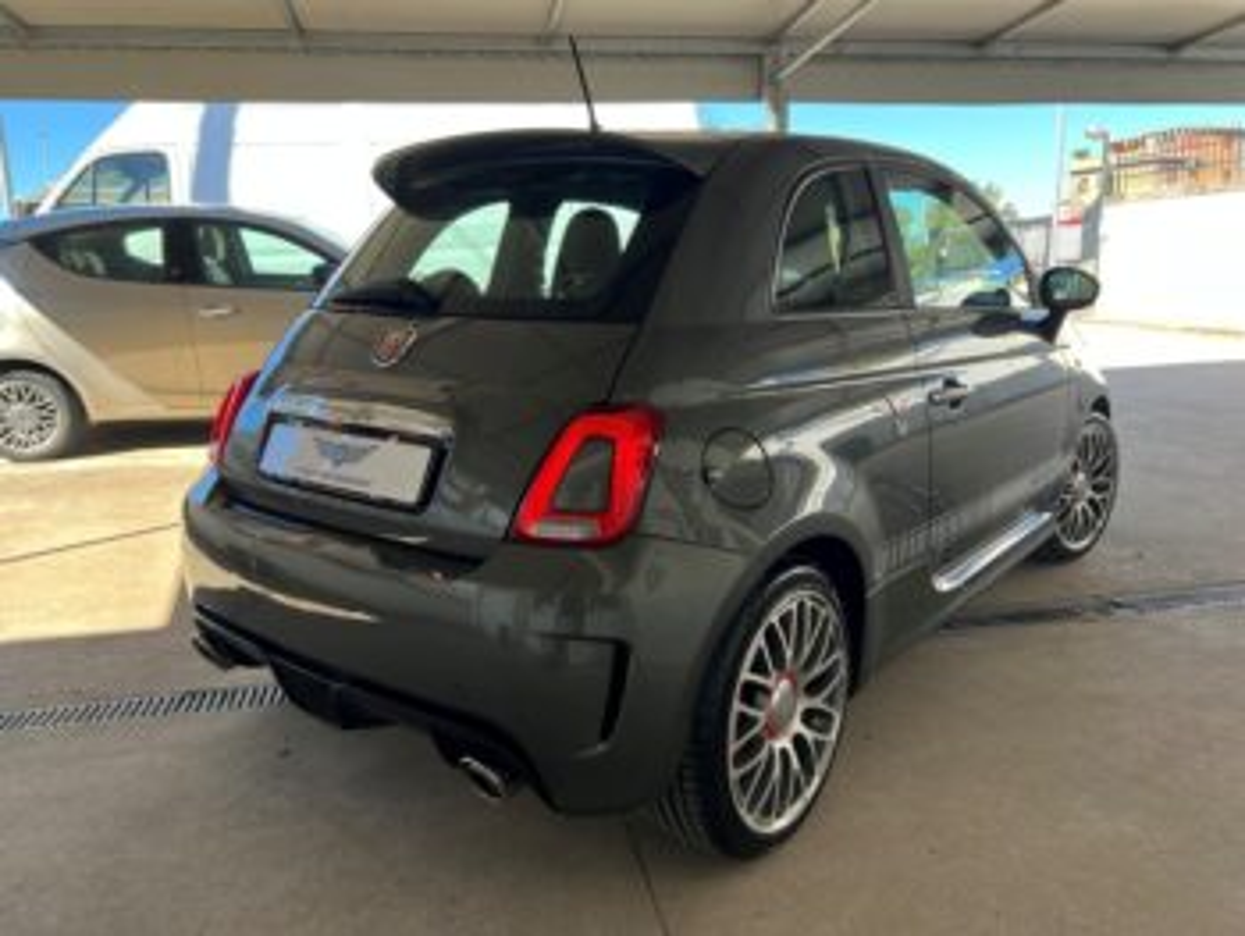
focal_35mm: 26
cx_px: 622
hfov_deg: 67.3
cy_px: 468
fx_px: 936
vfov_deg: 53.1
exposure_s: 1/439
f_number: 1.5
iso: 50
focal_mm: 5.7
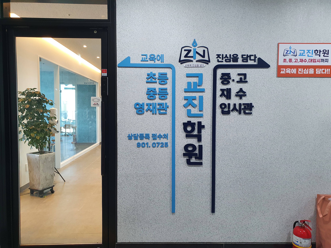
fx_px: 249
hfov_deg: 67.3
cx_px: 166
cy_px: 124
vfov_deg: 53.1
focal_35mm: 26
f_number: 2.4
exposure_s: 1/40
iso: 160
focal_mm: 4.32
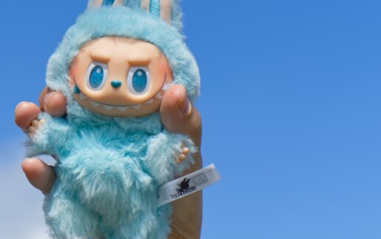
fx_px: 1153
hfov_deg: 18.6
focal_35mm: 111
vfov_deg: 11.8
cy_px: 79
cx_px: 87
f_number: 2.8
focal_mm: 35
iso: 100
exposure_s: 1/1600
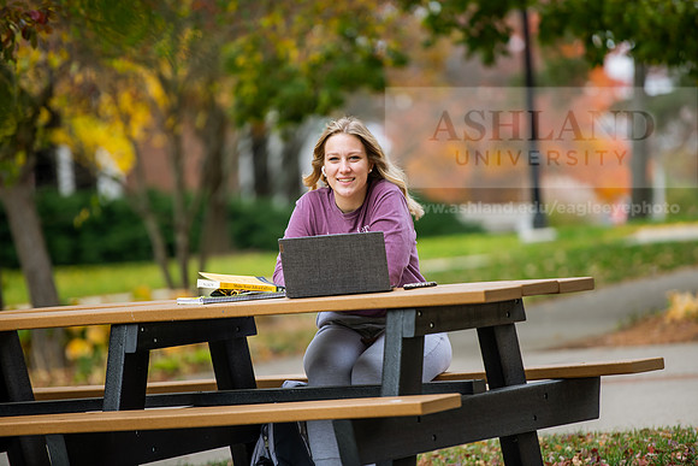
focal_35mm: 195
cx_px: 349
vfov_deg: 7.0
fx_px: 3782
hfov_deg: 10.5
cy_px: 233
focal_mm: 195
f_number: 3.2
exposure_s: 1/320
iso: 160
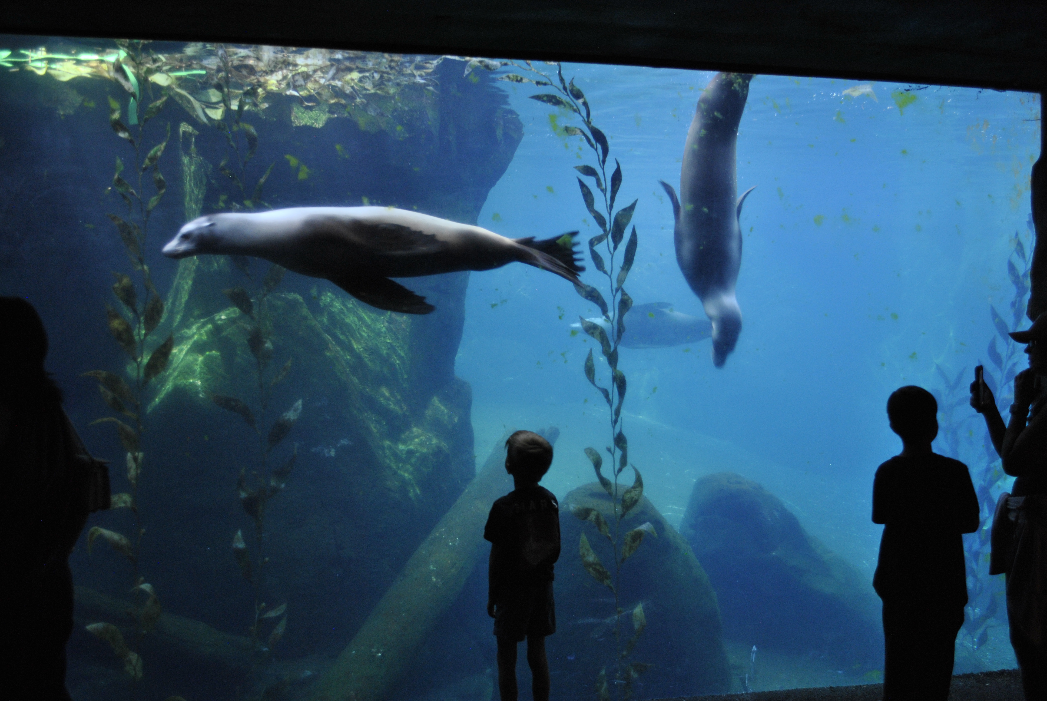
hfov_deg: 53.1
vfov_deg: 37.0
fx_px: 1048
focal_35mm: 36
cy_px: 350
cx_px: 524
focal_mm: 24
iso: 400
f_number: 4
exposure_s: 1/40
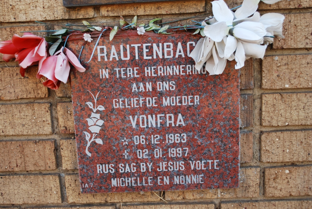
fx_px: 364
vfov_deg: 32.0
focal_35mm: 42
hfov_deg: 46.4
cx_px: 156
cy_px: 104
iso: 200
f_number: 5
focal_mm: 28
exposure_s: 1/100
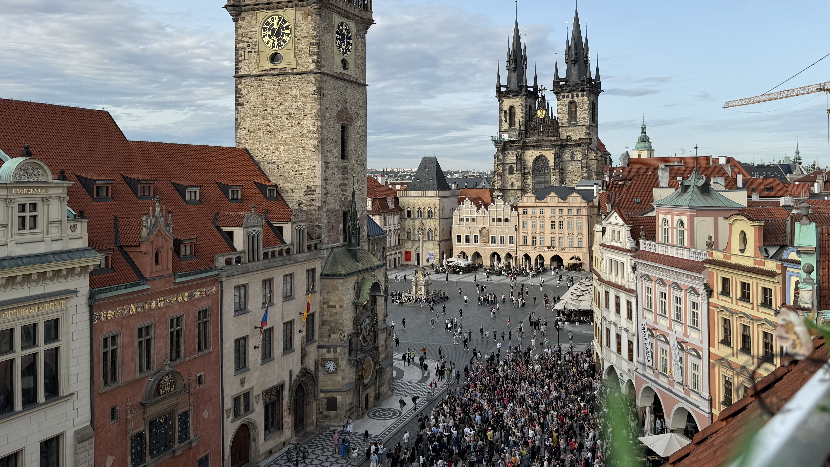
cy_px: 177
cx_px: 470
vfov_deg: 37.6
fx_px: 682
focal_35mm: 31
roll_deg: +0.6
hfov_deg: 62.4
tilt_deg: -0.2
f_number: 1.78
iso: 80
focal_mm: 6.76
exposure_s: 1/2611
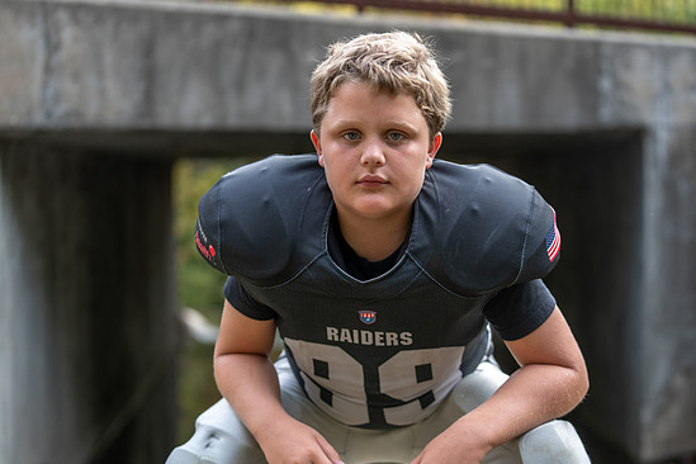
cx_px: 366
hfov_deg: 27.3
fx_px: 1431
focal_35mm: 74
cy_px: 235
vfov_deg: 18.4
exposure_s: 1/320
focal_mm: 70
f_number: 2.8
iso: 125
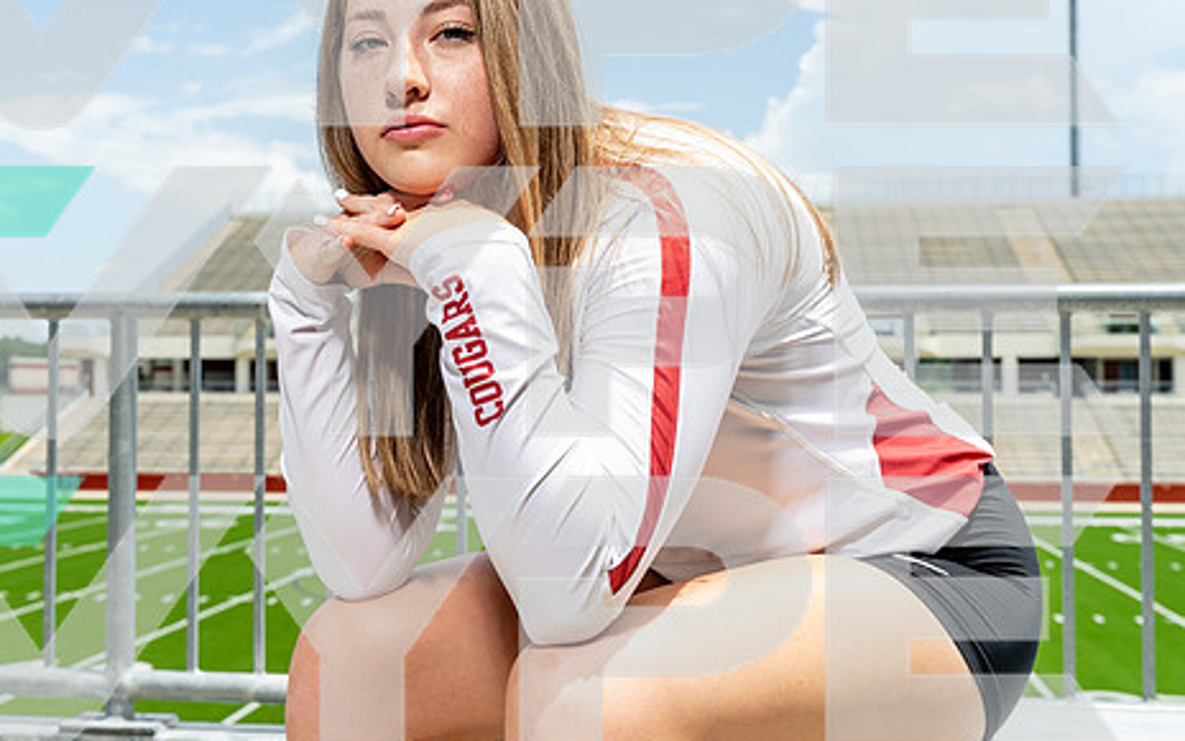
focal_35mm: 51
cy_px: 303
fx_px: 1647
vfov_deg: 25.3
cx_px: 478
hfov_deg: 39.4
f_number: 8
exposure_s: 1/125
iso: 100
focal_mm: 40
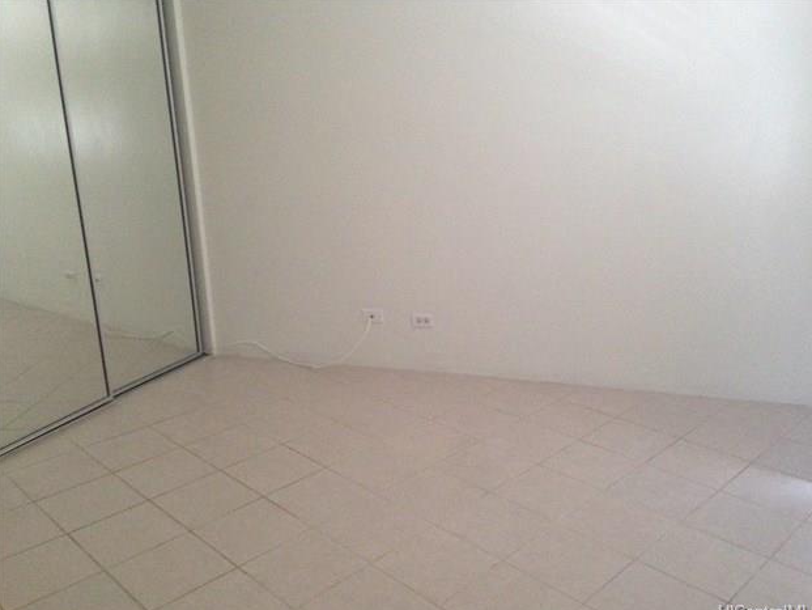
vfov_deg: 41.8
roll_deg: +2.0
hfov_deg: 53.9
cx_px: 414
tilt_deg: -17.9
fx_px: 798
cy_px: 310
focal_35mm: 34
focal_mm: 4.12
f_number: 2.4
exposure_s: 1/15
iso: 400
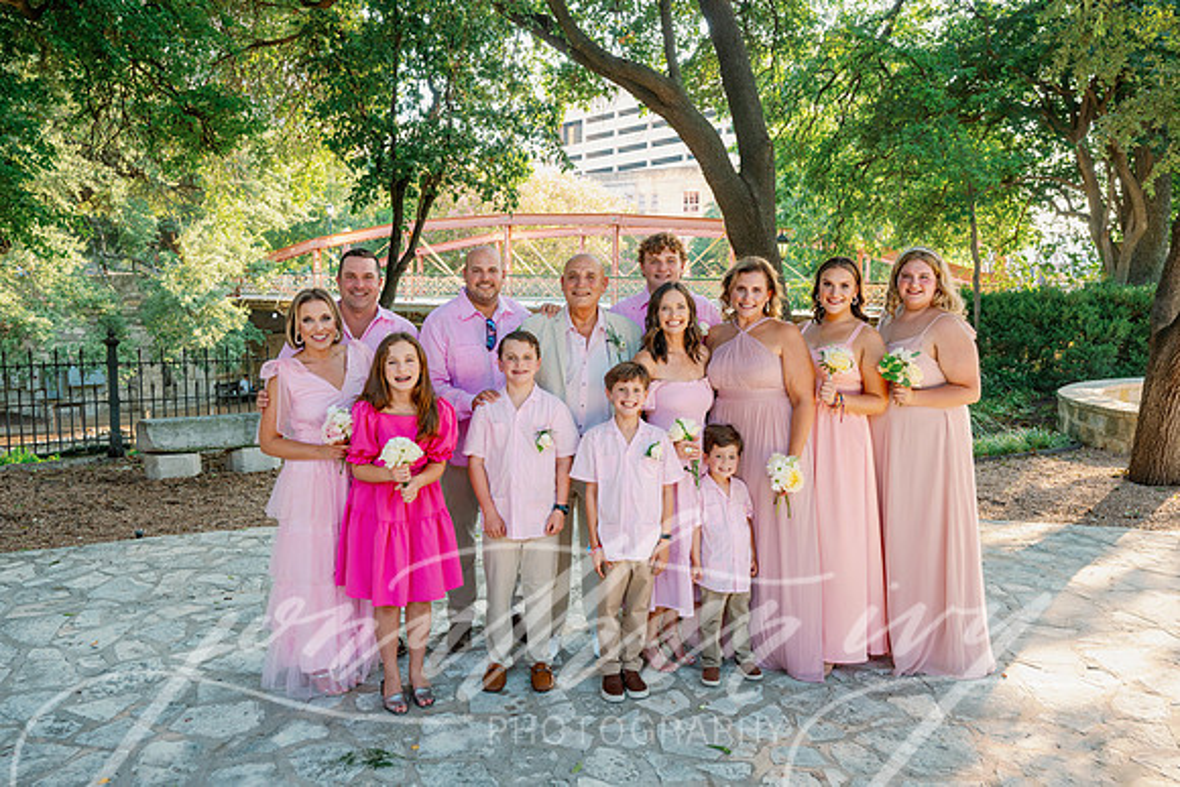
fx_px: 902
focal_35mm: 28
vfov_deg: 47.2
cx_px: 590
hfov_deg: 66.4
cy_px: 394
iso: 500
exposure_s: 1/200
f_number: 4.5
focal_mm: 27.5
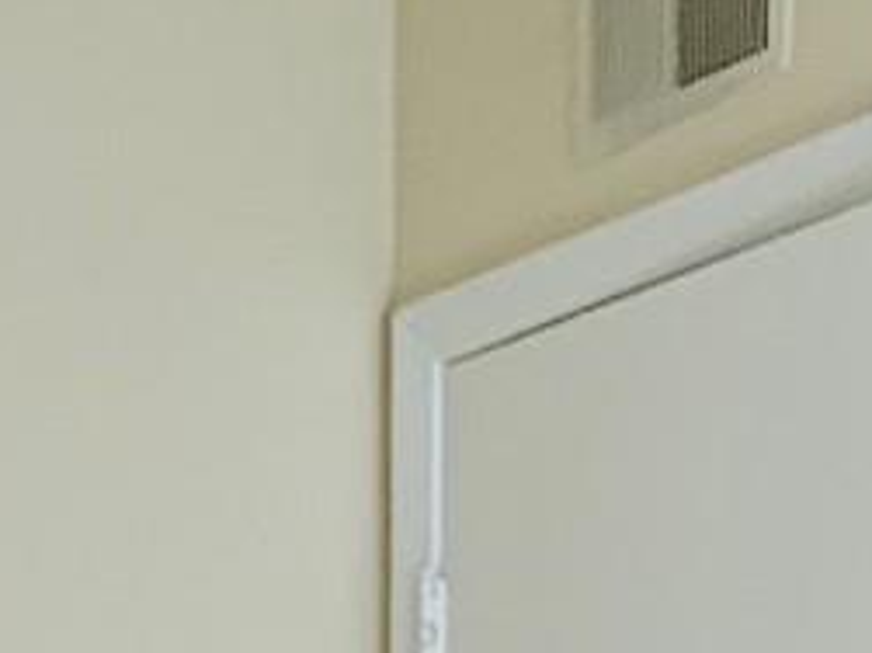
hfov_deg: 8.8
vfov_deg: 7.4
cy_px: 1657
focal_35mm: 185
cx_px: -1761
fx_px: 4658
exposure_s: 1/60
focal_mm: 3
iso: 40
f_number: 1.8
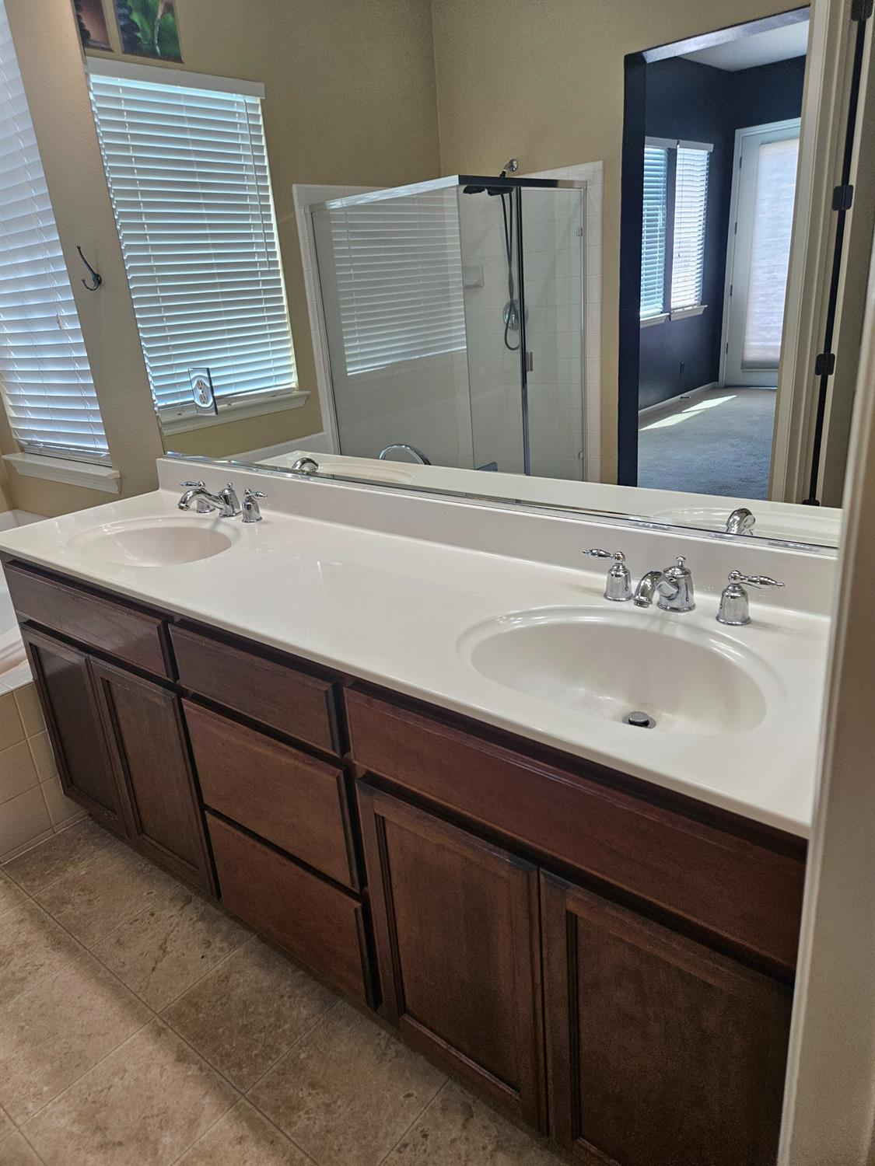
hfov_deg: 58.9
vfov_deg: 73.9
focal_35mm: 23
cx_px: 438
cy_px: 583
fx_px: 775
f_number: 1.8
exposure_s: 1/120
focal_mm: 5.4
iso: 100
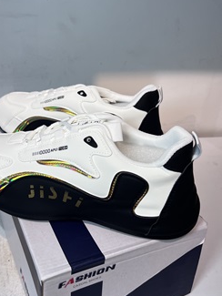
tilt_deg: -28.1
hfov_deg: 35.8
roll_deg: -2.9
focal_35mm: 40
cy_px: 128
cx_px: 87
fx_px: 342
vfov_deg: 46.7
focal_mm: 5.7
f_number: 1.5
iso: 50
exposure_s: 1/439
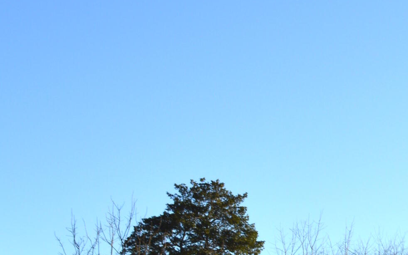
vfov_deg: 11.4
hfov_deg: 17.0
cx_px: 593
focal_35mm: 112
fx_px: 1246
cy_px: 343
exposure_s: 1/200
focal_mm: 24
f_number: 7.1
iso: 100
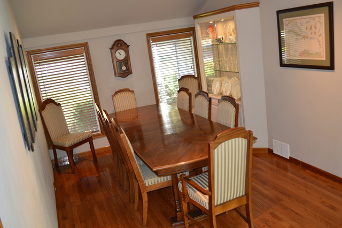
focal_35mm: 33
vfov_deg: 39.9
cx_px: 171
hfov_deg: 57.2
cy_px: 114
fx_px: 313
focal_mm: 22
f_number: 3.8
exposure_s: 1/60
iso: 450
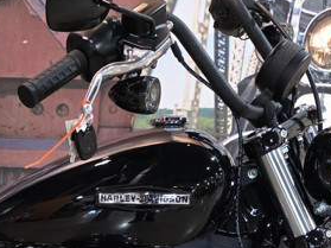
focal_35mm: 88
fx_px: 841
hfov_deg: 21.7
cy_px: 355
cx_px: 30
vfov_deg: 15.6
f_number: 1.7
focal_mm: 6.3
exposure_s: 1/120
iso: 1000
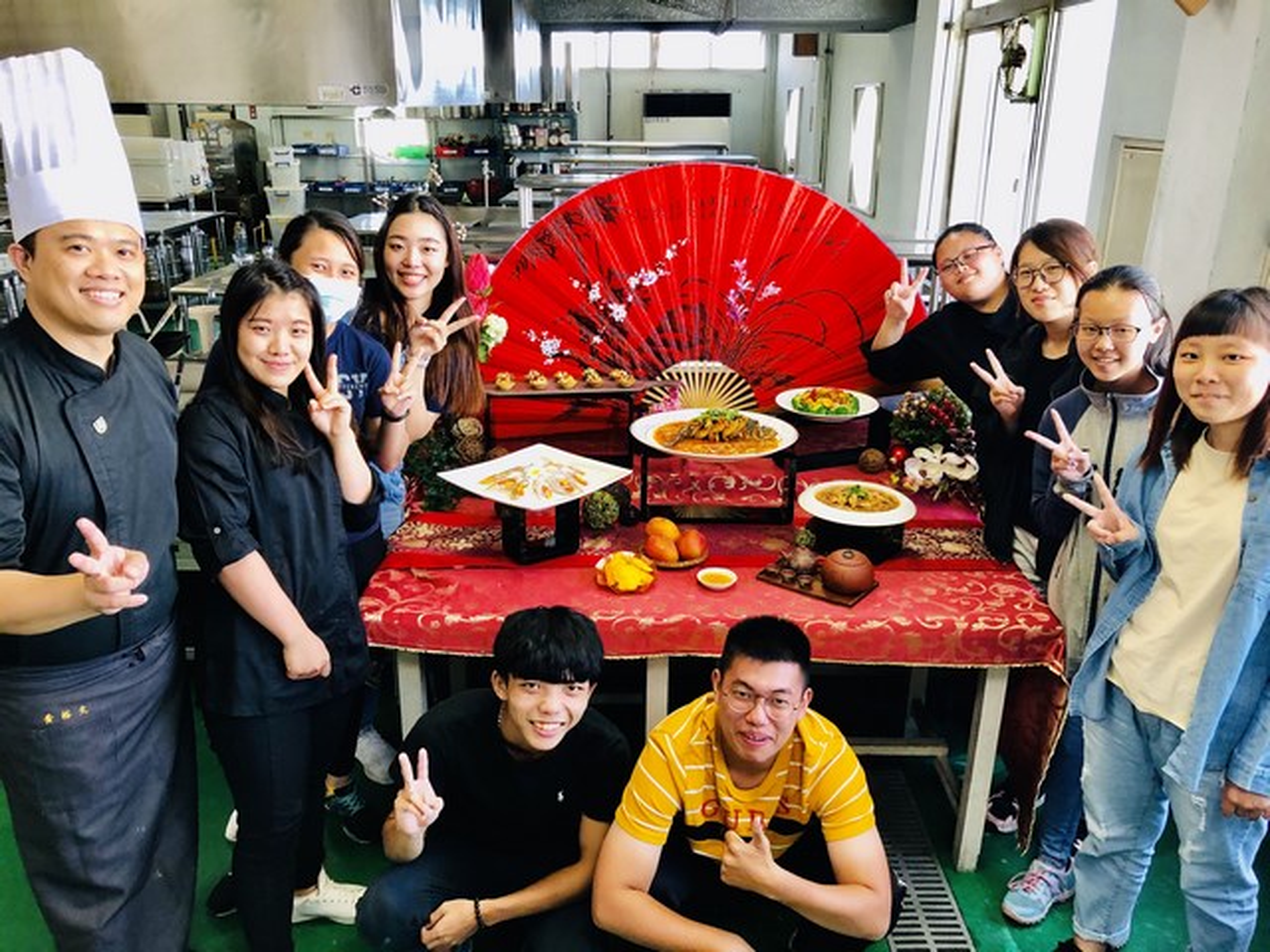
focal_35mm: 28
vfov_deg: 49.7
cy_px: 476
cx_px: 635
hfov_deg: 63.4
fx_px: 1027
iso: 40
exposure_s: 1/30
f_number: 1.8
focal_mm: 3.99
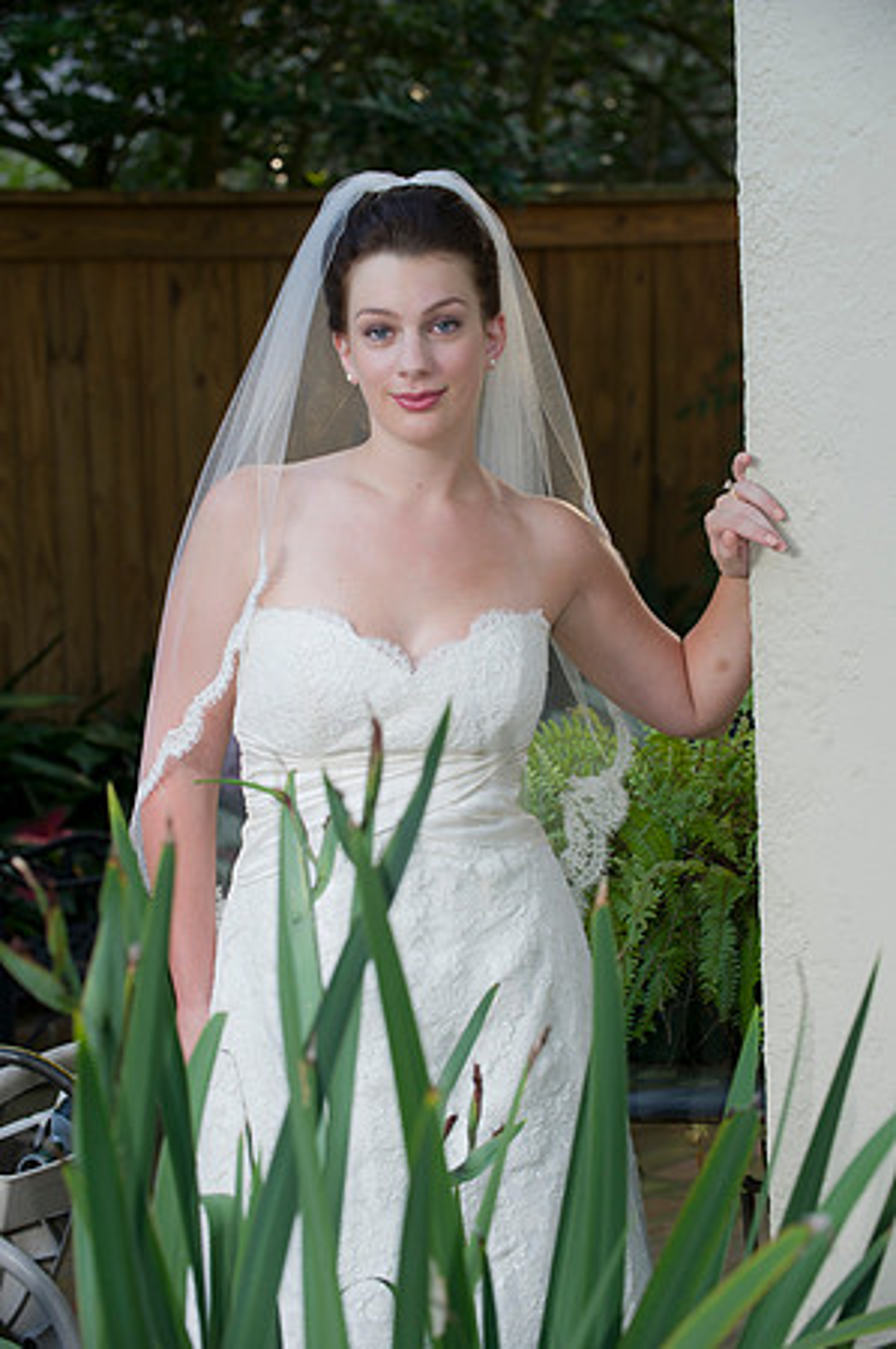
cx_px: 448
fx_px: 3667
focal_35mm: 98
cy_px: 674
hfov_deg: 13.9
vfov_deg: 20.8
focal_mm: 98
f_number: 5.6
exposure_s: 1/60
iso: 400
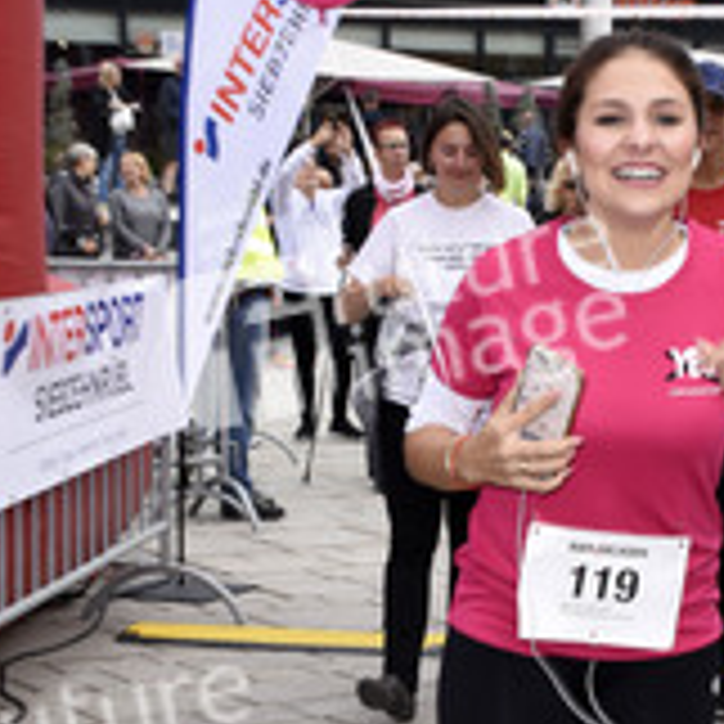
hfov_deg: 18.2
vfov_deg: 18.2
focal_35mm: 95
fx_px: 2248
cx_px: 526
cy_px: 549
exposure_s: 1/160
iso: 400
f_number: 8
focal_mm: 30
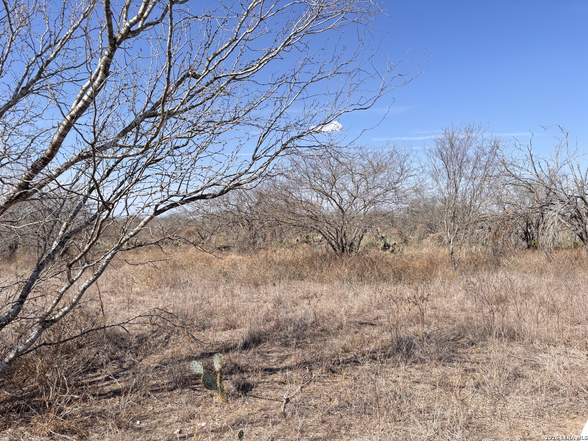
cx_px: 294
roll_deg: +0.2
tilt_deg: +0.1
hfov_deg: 67.3
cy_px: 220
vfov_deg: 53.1
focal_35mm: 26
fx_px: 442
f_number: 1.6
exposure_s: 1/2062
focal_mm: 5.96
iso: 50
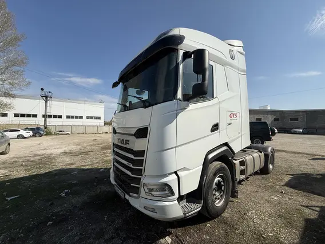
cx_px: 162
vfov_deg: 85.7
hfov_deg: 102.1
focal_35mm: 14
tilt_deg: +3.3
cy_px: 122
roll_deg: -0.3
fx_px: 131
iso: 50
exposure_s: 1/4425
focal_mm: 2.22
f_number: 2.2
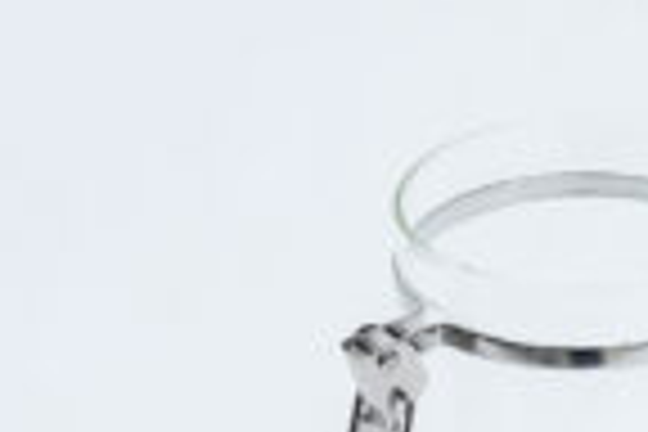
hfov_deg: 12.4
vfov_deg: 8.4
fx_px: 2952
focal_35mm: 164
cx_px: 630
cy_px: 358
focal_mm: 37
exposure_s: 1/125
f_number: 10
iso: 2500
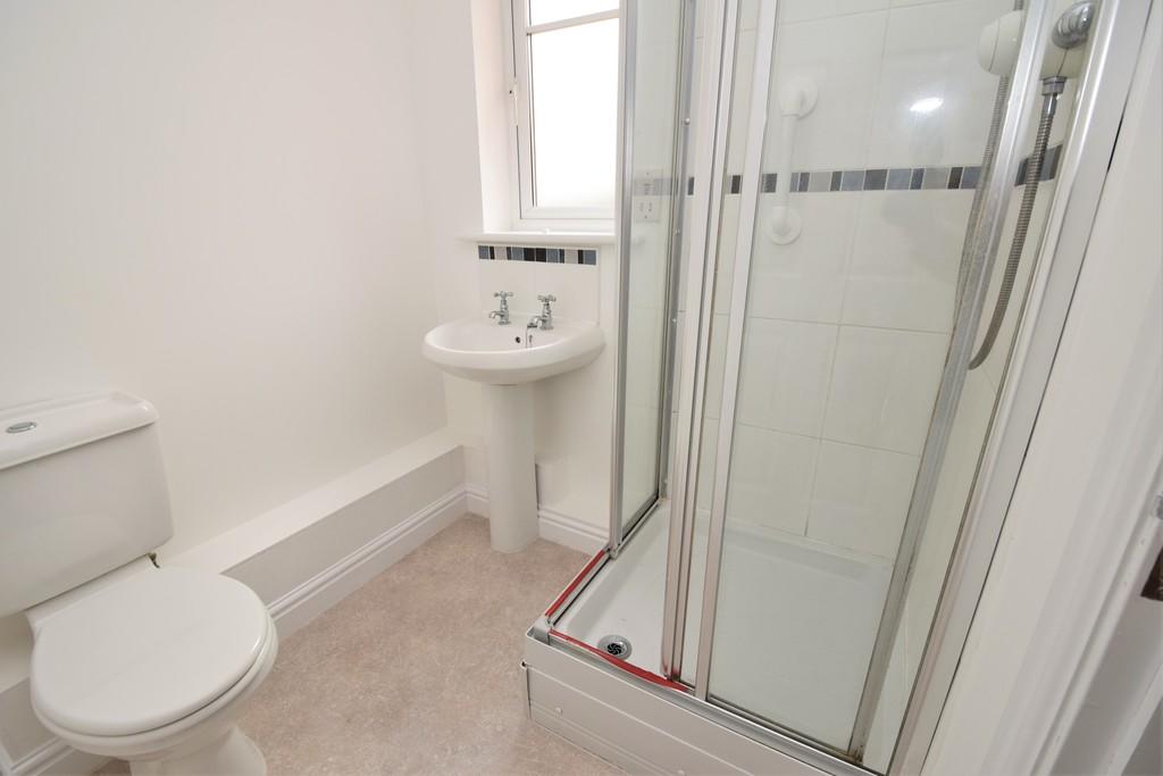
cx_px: 582
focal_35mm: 15
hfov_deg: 100.4
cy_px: 388
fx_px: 485
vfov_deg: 77.3
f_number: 5.6
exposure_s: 1/125
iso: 560
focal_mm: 10
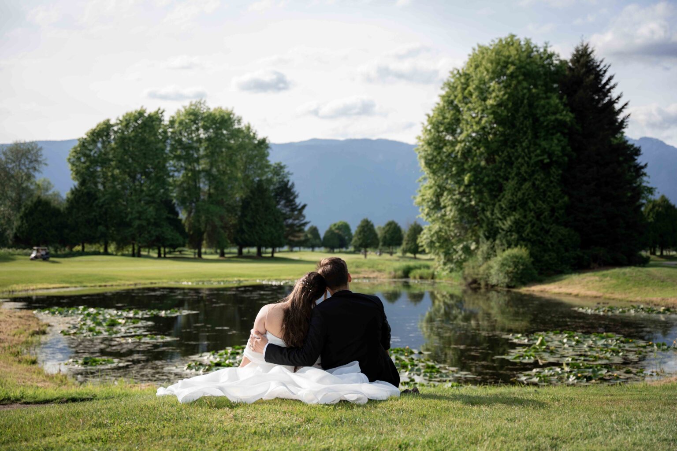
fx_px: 859
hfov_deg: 43.0
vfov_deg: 29.4
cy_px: 226
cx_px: 338
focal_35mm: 46
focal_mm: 45.7
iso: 100
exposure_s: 1/1000
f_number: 2.8
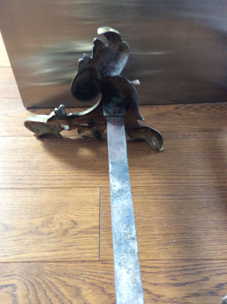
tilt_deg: -50.3
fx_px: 281
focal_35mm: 32
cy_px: 152
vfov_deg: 56.9
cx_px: 114
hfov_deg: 44.1
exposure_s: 1/25
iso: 125
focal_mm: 3.3
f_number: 2.4
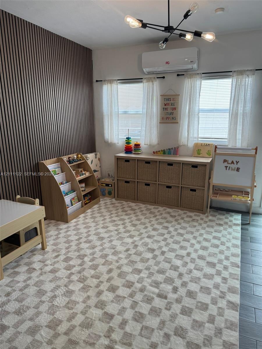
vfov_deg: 71.6
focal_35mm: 24
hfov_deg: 56.8
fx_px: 242
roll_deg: +0.3
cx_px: 131
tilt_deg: -14.0
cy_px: 174
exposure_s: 1/276
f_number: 1.78
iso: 80
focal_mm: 6.76
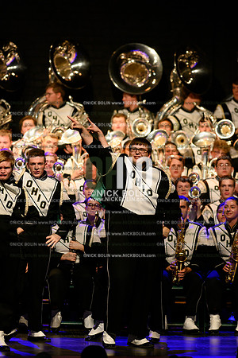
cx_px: 119
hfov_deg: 4.6
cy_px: 179
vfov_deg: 6.9
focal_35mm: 300
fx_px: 2975
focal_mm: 300
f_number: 4
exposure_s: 1/500
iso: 6400
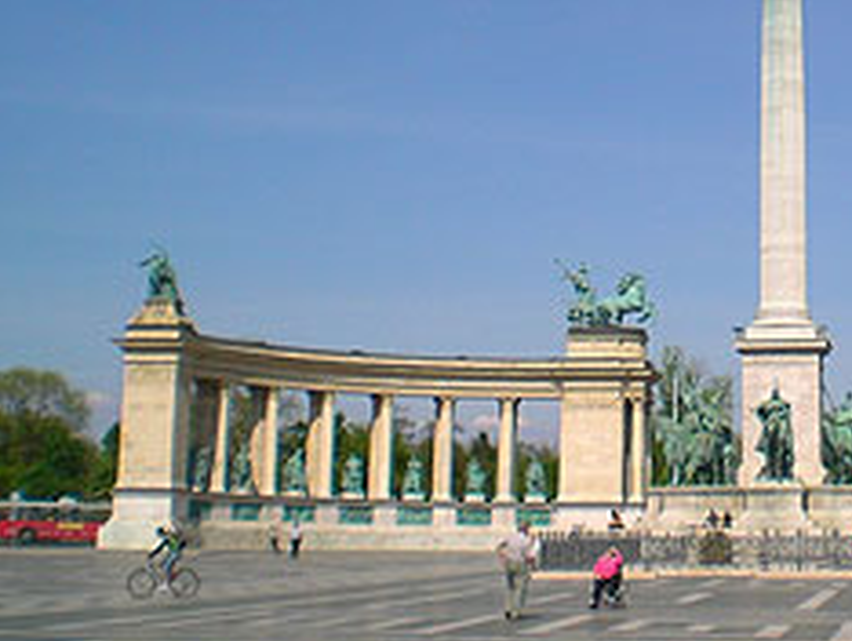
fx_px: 1799
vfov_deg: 20.0
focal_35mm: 73
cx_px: 786
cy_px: 117
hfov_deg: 25.7
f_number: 4.4
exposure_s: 1/800
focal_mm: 6.3
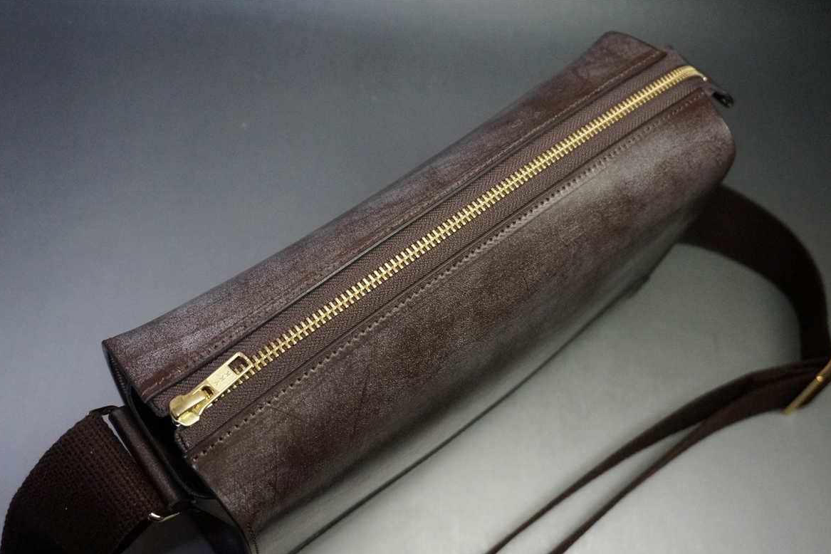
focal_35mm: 39
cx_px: 409
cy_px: 281
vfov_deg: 34.6
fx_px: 889
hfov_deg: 50.1
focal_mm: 25
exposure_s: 1/160
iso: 3200
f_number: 4.5
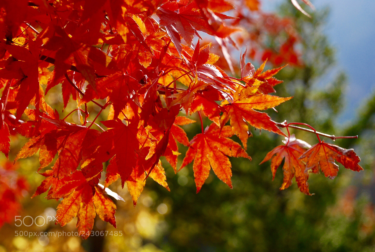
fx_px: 971
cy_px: 126
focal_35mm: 93
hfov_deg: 21.9
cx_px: 188
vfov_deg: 14.8
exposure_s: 1/500
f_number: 5.3
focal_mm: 62
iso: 200
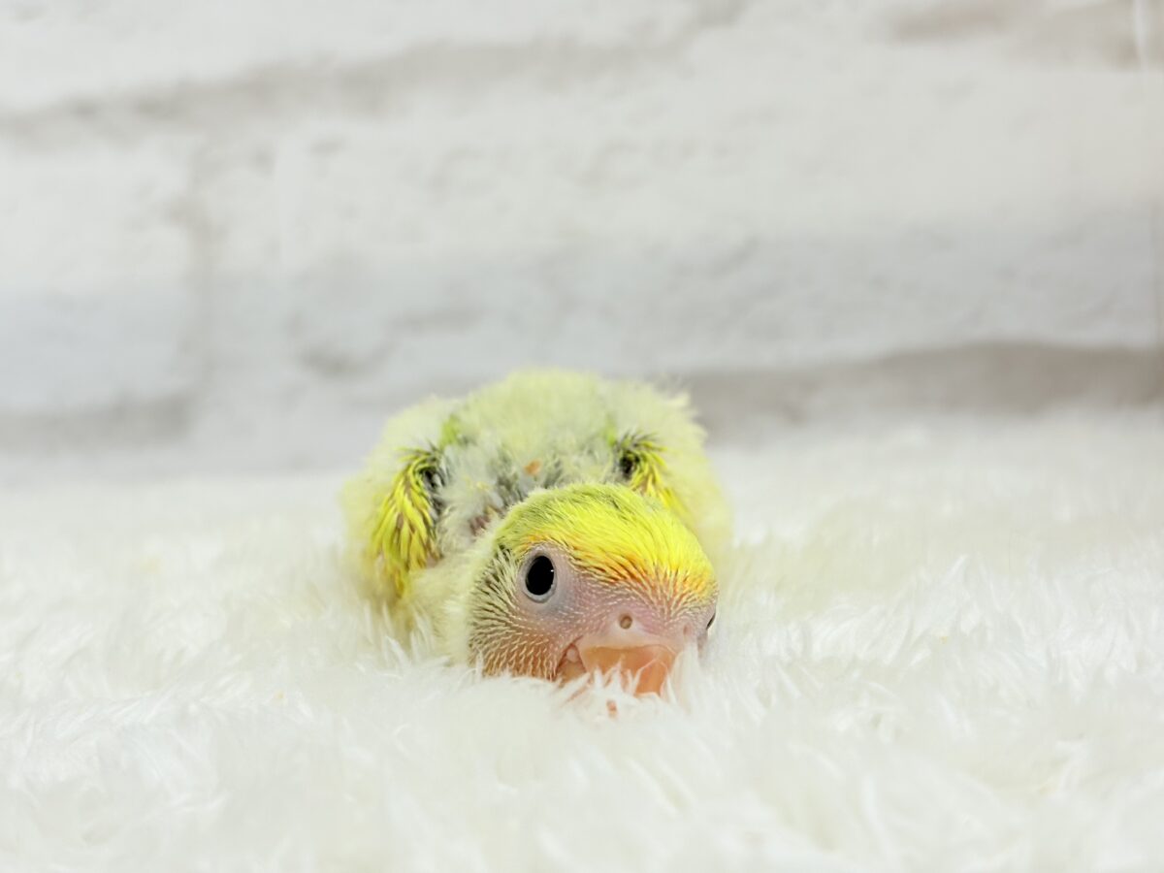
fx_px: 1749
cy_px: 436
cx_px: 582
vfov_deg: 28.0
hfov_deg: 36.8
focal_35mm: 52
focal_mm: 5.96
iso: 50
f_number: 1.6
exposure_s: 1/100
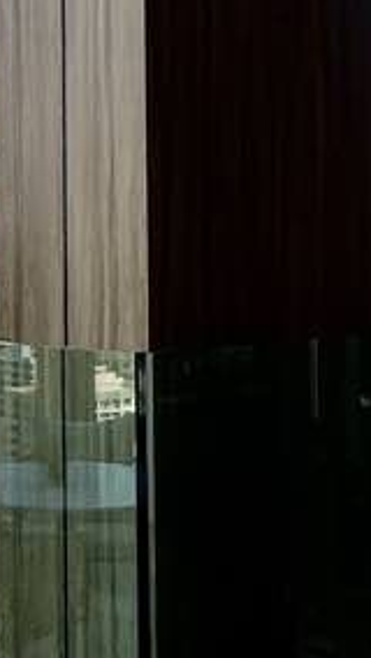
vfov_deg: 24.5
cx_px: -81
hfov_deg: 13.7
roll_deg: -0.5
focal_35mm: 86
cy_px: 176
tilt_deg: +3.0
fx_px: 1502
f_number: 2.2
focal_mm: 2.22
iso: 40
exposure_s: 1/1247
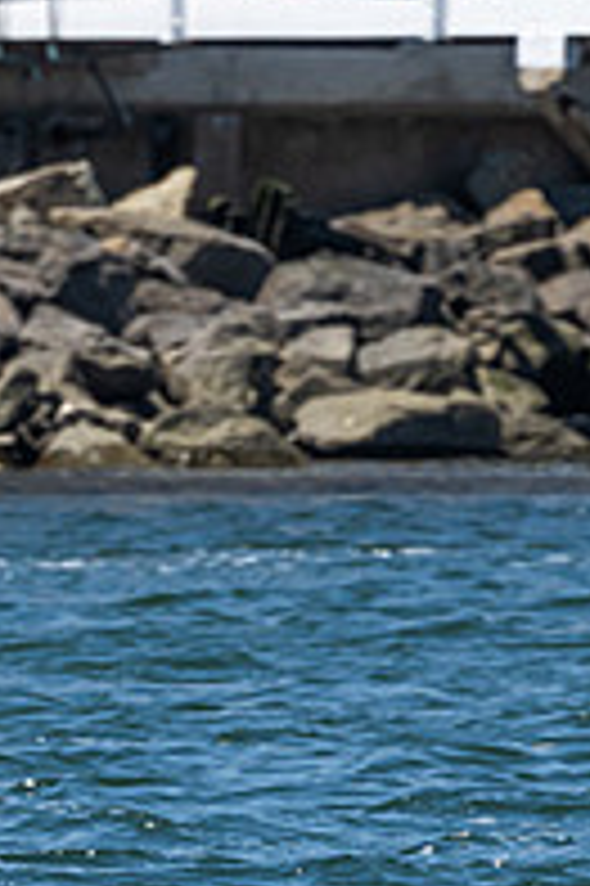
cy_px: 747
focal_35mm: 1578
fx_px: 38858
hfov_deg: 0.9
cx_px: -676
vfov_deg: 1.3
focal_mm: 400
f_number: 11
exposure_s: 1/640
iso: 400
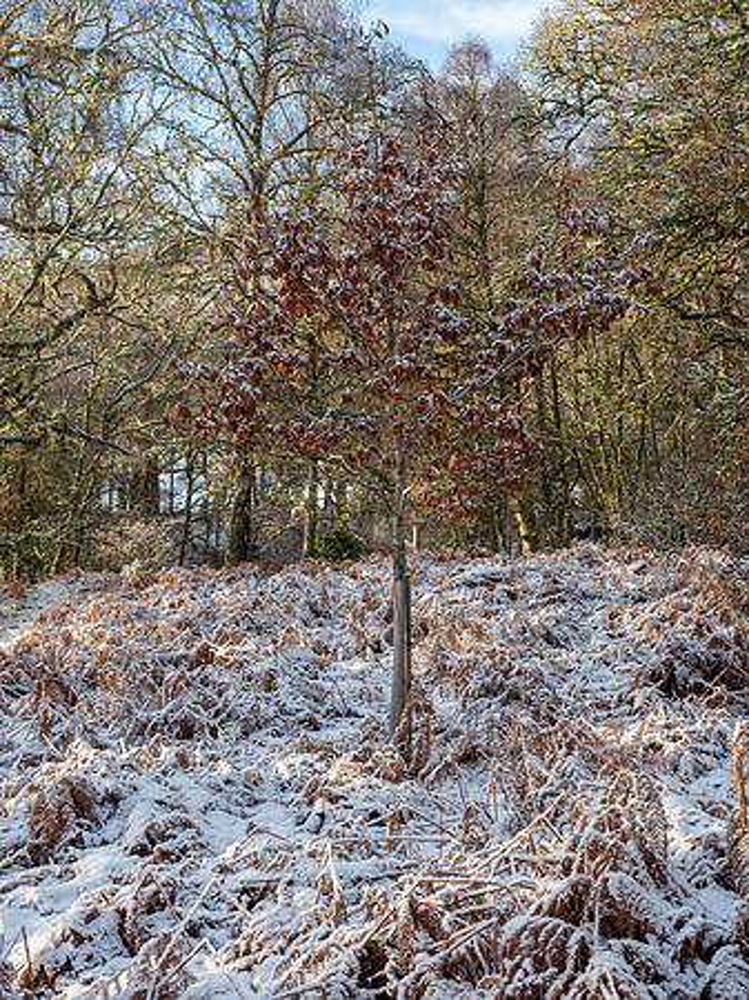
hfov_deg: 24.4
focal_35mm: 60
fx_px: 1733
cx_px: 374
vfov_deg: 32.2
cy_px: 500
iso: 200
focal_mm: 30
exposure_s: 1/160
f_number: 5.6
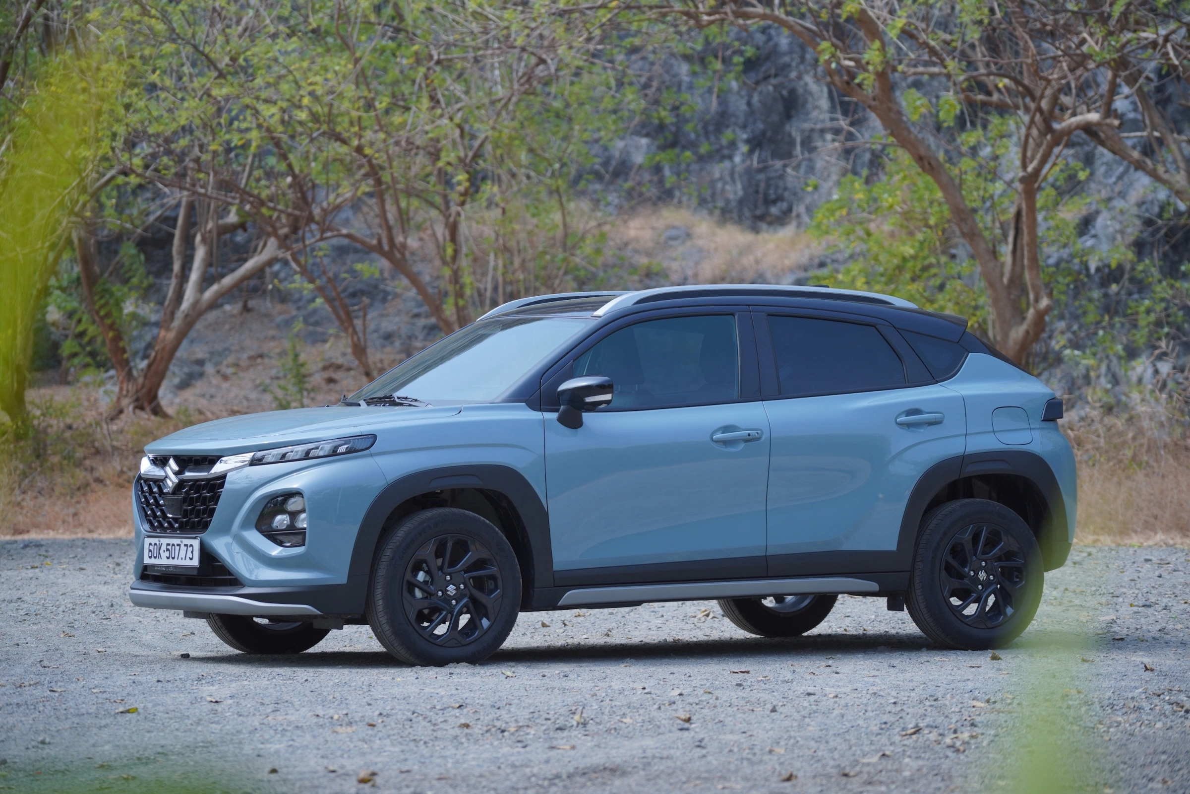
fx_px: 4231
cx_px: 595
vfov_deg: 10.7
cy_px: 397
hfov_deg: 16.0
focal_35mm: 128
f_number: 4
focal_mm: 128
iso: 125
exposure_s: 1/800
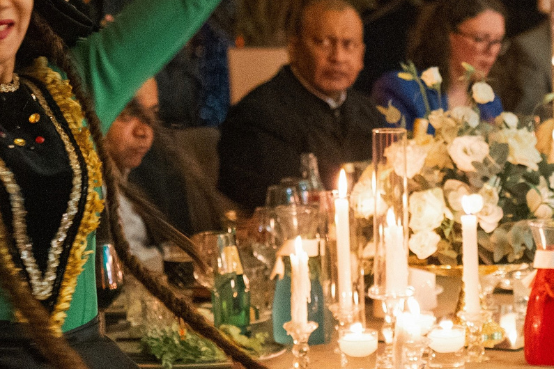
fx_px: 3370
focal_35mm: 219
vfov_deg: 6.3
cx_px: 268
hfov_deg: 9.4
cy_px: 84
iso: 5000
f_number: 3.2
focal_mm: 68
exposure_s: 1/100
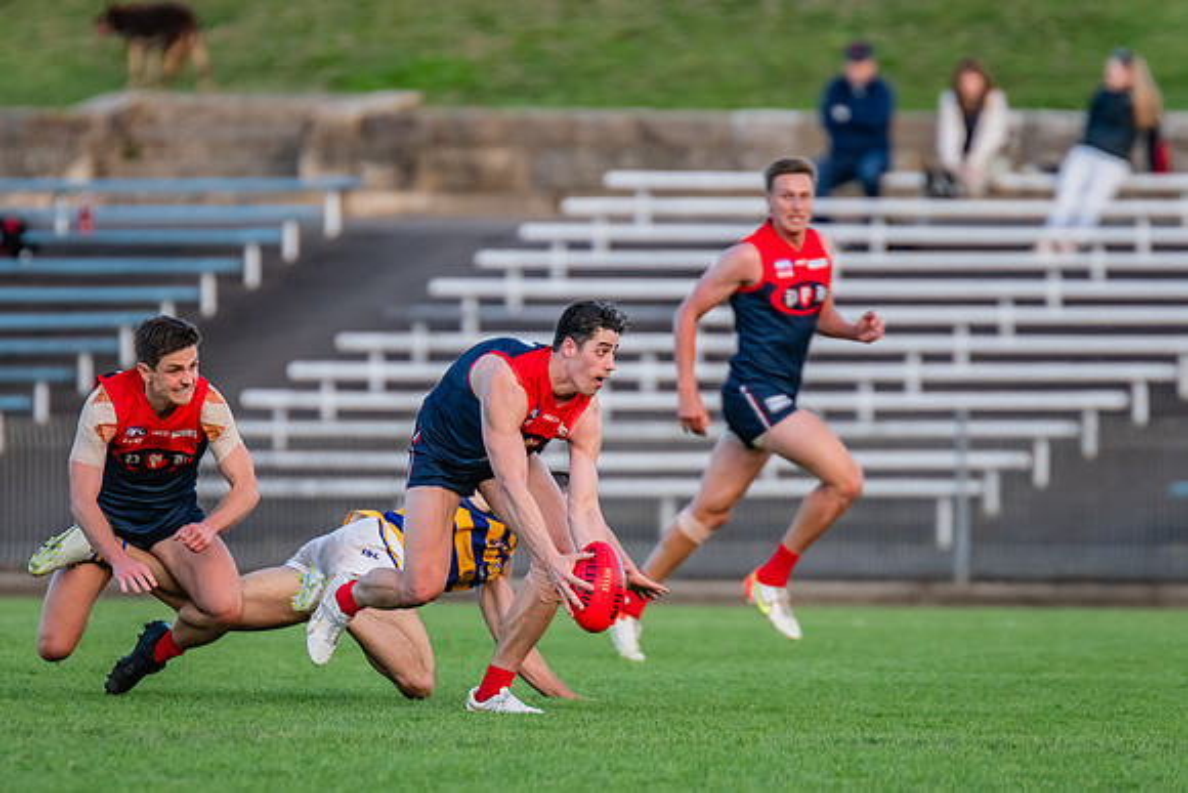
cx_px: 469
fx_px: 21389
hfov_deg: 3.2
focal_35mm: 648
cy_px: 416
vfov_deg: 2.1
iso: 1400
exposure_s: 1/1250
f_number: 4
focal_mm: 420
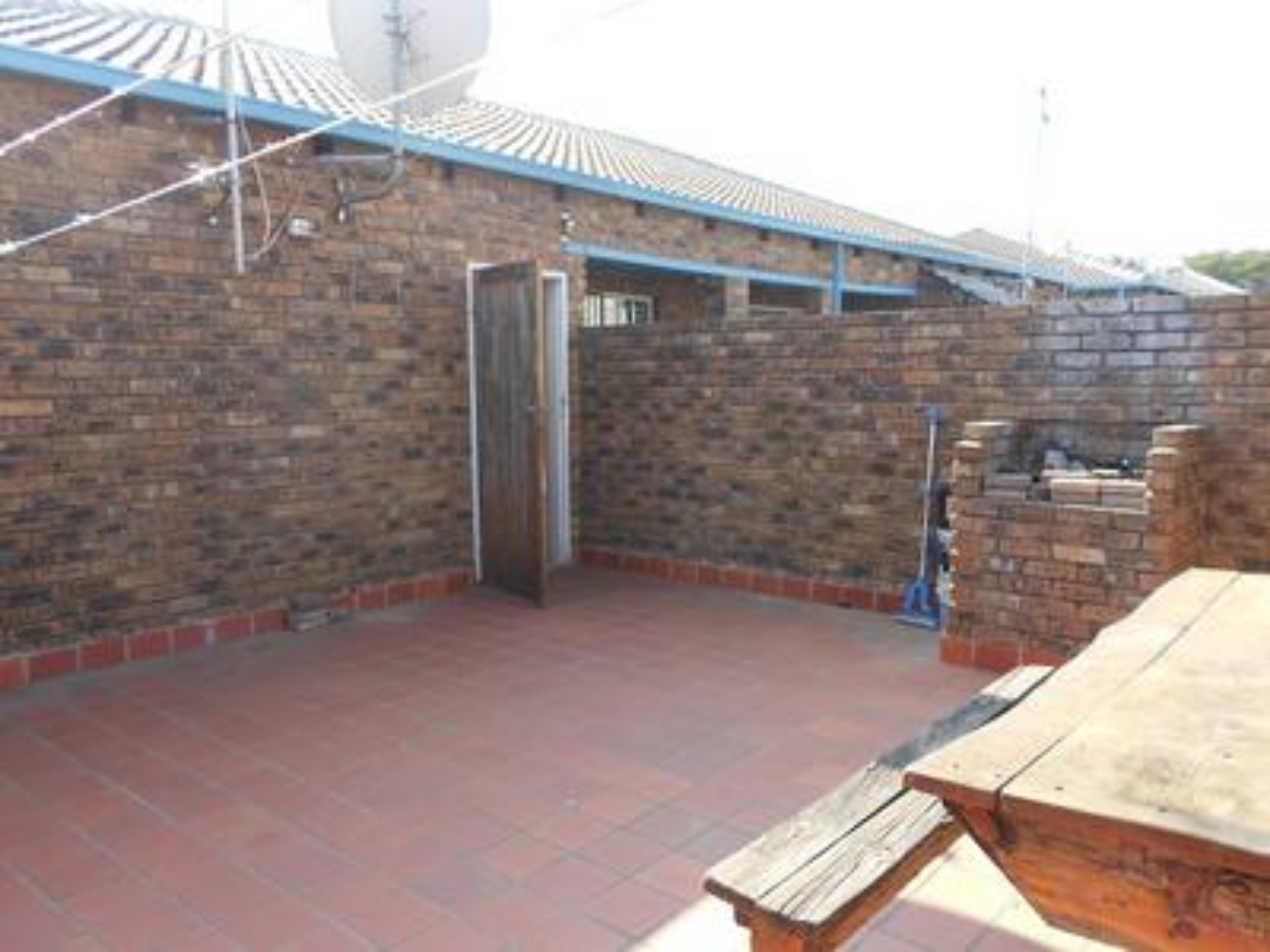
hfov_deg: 67.3
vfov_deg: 53.1
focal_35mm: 26
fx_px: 954
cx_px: 635
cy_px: 476
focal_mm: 4.6
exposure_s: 1/160
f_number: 3.2
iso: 80
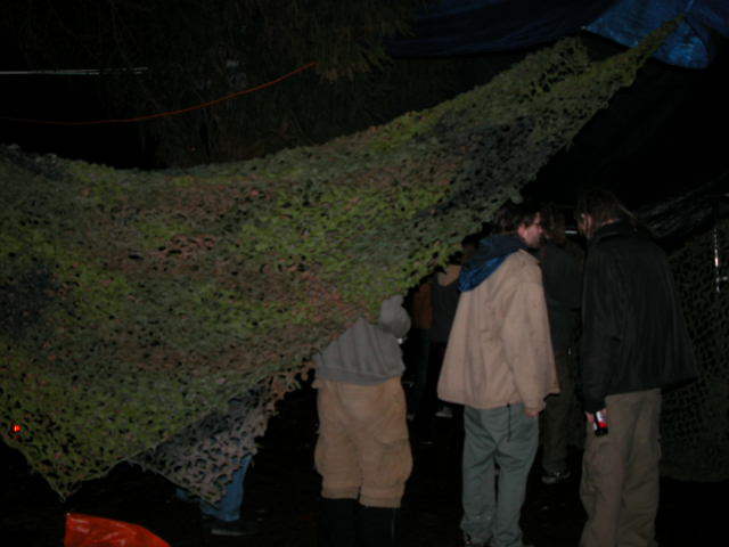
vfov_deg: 40.7
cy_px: 274
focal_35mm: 35
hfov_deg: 52.6
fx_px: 737
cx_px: 364
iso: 100
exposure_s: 1/60
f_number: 2.8
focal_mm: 8.9
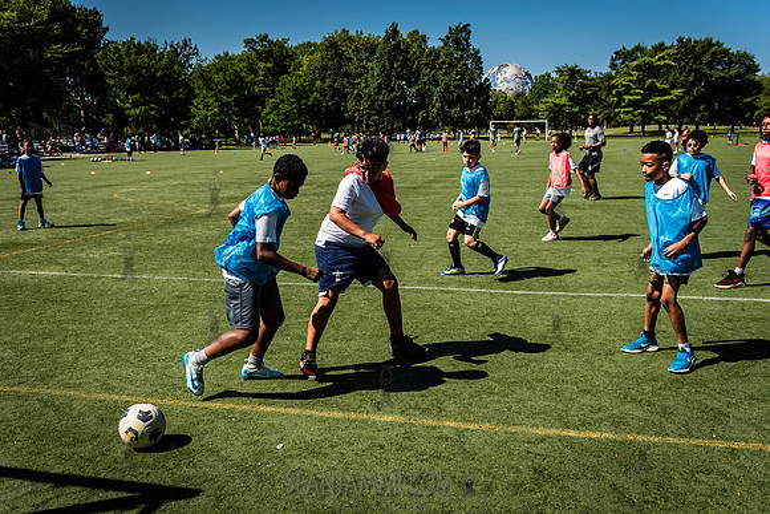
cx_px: 385
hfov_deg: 58.7
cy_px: 257
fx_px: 685
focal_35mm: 32
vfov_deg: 41.1
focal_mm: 32
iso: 200
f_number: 4
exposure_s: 1/1600
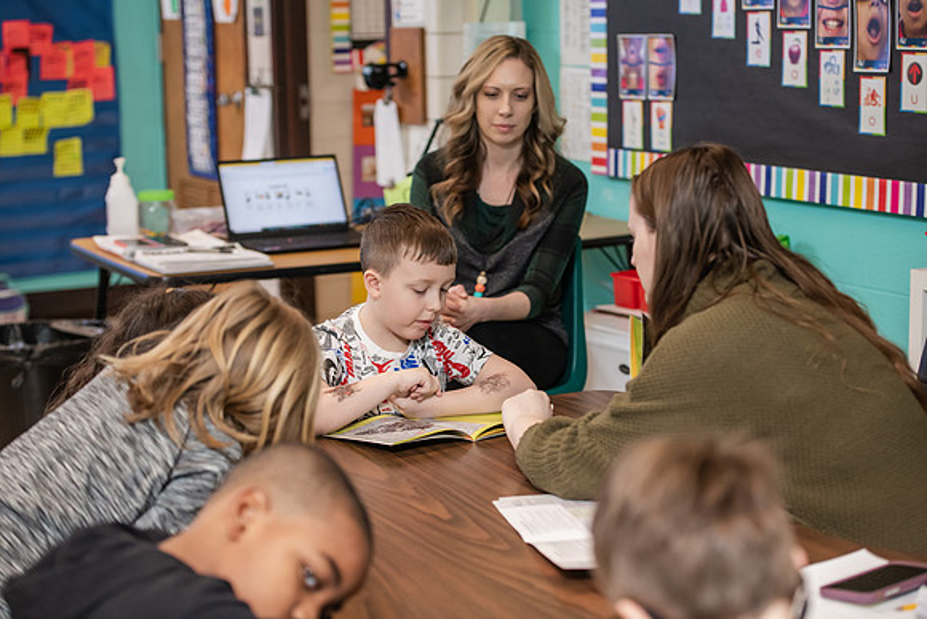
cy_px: 310
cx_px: 464
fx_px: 1803
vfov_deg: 19.5
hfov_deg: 28.8
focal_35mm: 70
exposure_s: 1/200
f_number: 3.2
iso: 1250
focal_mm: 70
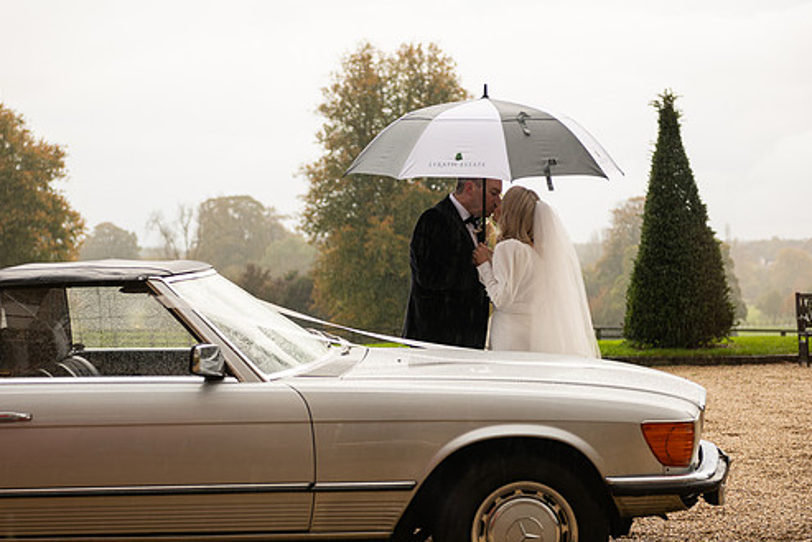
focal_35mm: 73
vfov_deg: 18.7
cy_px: 287
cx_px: 357
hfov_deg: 27.7
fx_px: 1647
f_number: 3.5
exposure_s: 1/160
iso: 100
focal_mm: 62
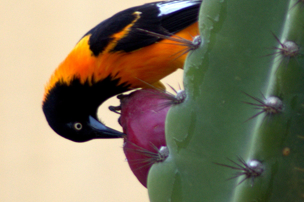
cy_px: 82
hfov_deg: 2.6
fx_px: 6709
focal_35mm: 795
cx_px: 158
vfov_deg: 1.7
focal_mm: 300
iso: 400
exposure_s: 1/160
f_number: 5.6
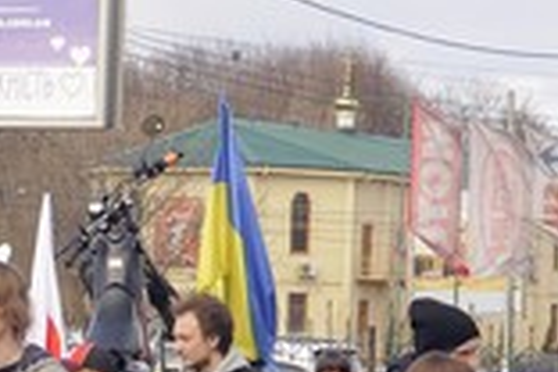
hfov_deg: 8.7
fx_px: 3646
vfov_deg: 5.8
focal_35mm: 235
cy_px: 619
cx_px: 39
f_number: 8
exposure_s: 1/250
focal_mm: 35
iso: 200
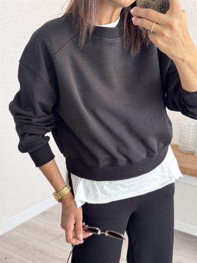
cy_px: 132
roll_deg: +1.5
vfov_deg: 39.7
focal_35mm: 48
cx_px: 98
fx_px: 364
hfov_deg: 30.3
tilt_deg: -30.5
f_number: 1.78
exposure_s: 1/85
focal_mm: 6.76
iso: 100
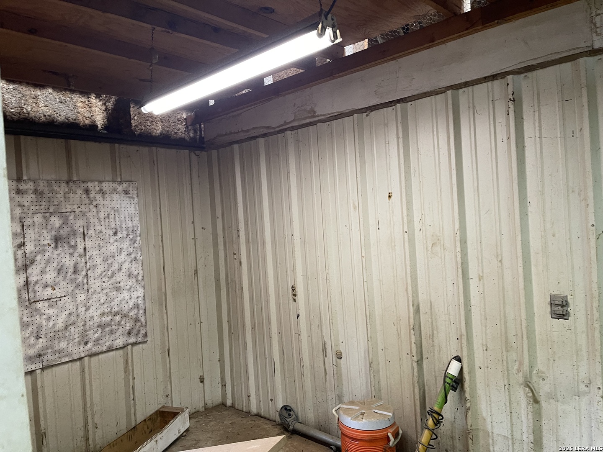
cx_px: 302
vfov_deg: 54.9
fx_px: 435
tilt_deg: +1.4
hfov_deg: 69.4
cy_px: 226
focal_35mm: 25
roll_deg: +0.9
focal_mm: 5.1
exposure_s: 1/60
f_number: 1.6
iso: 320
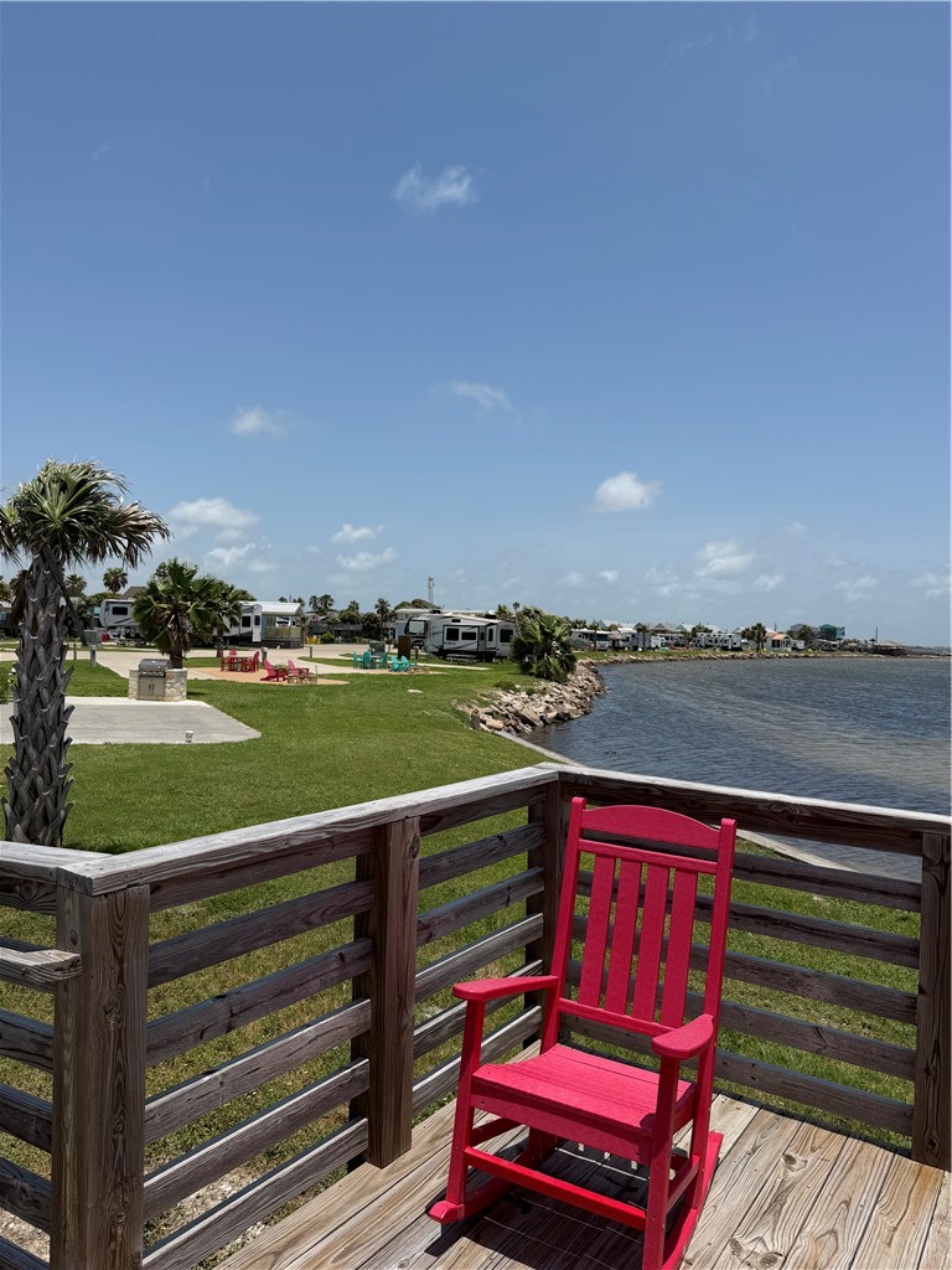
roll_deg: -1.8
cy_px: 635
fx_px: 880
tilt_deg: -0.2
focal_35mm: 24
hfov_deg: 56.8
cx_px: 476
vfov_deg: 71.6
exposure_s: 1/8130
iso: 80
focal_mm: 6.76
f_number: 1.78
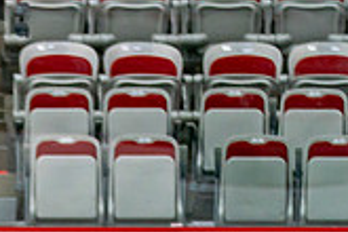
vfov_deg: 2.5
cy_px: 463
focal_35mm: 545
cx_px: -45
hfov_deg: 3.8
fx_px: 5268
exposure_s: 1/640
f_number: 2.8
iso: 800
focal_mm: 120
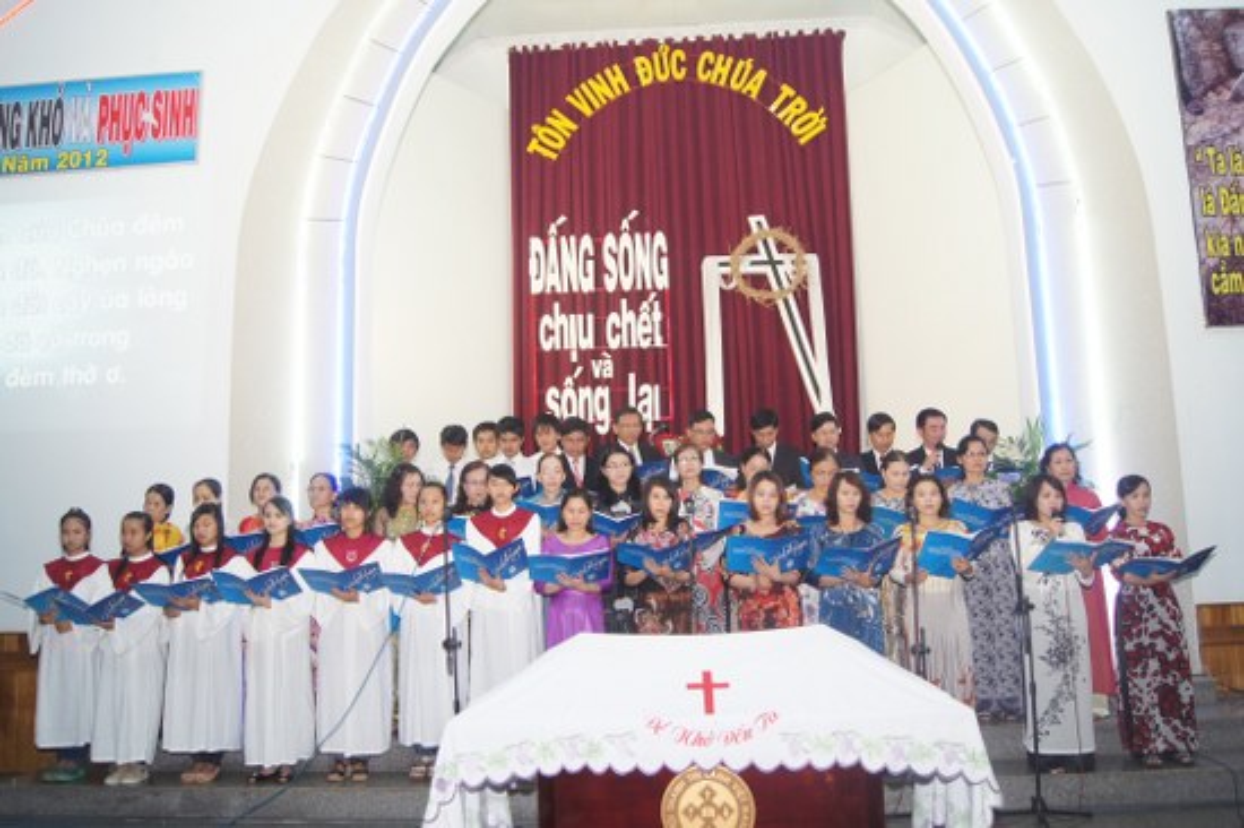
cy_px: 414
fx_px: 932
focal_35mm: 27
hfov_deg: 67.4
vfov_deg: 47.9
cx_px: 622
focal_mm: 18
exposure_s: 1/50
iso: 800
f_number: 3.5
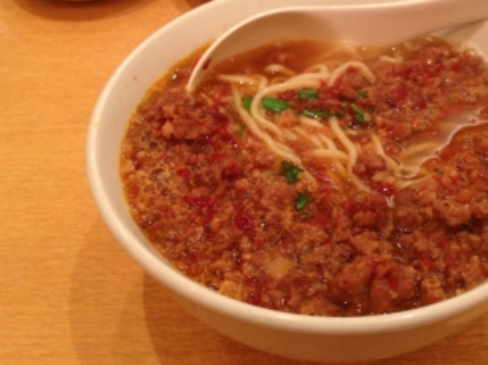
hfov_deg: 33.7
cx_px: 291
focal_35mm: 57
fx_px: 803
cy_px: 96
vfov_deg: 25.4
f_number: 2.4
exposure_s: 1/20
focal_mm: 4.28
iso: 64
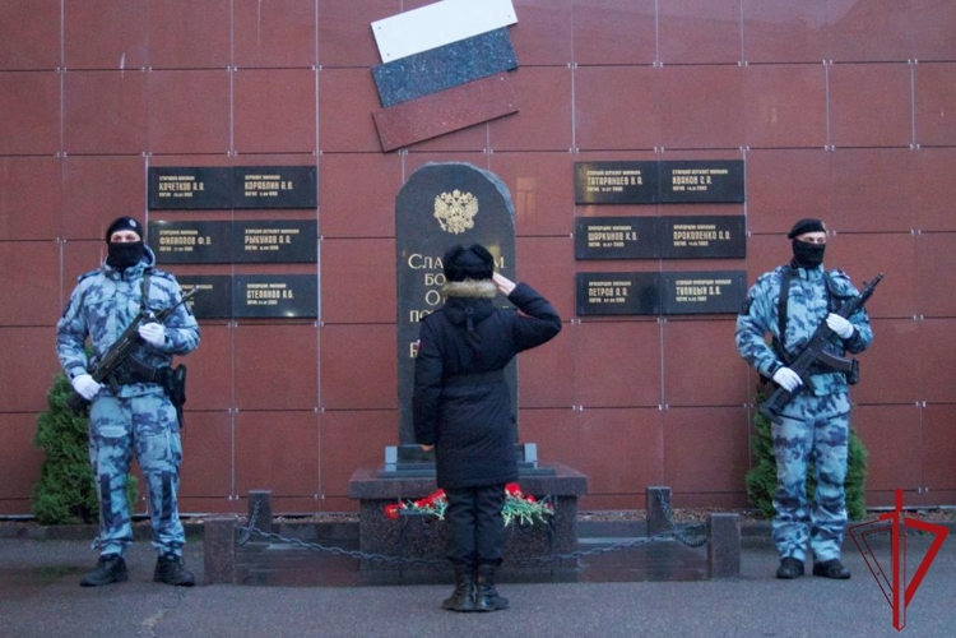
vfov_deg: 25.8
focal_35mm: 52
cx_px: 478
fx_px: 1394
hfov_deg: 37.9
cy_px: 319
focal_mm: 35
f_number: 5
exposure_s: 1/15
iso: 3200
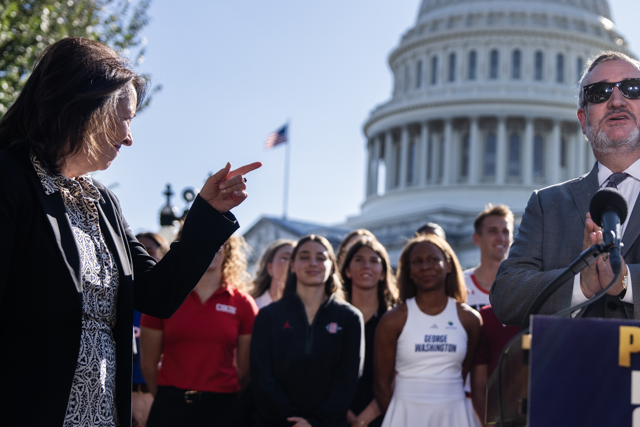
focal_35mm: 71
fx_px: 1262
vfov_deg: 19.2
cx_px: 515
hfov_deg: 27.9
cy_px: 227
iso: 160
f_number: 2.8
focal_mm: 44
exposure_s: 1/1600
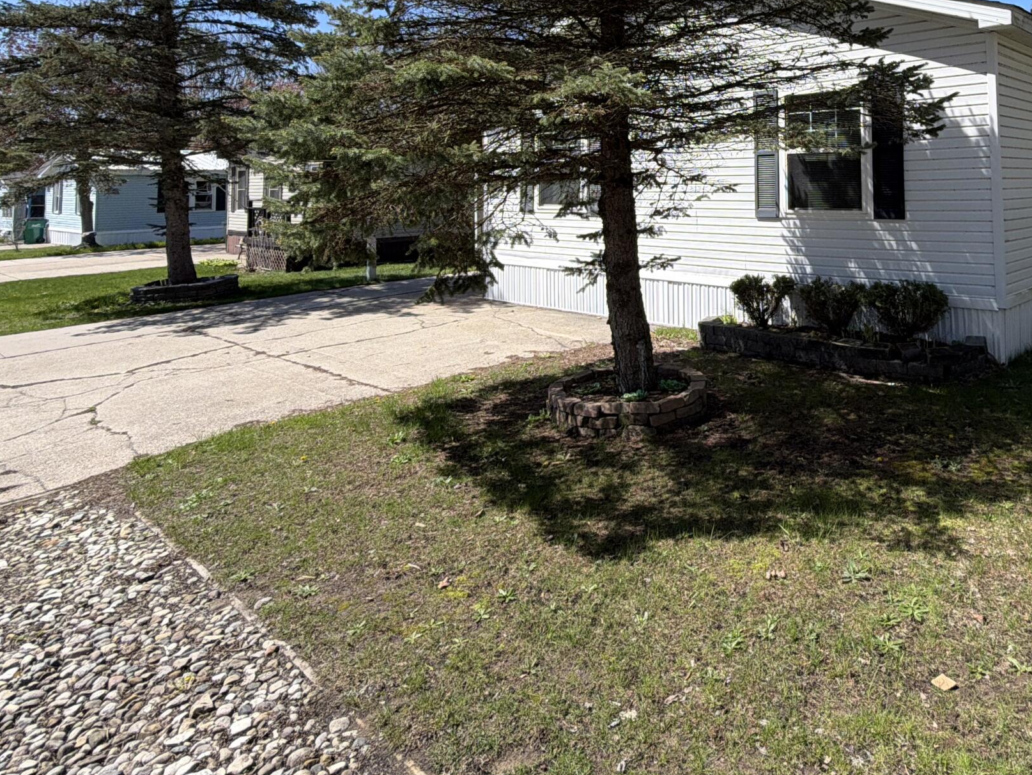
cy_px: 130
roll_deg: +2.1
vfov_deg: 49.3
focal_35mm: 26
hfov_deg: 64.3
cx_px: 742
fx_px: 775
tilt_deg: +4.0
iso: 32
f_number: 2.2
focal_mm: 2.22
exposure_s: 1/770
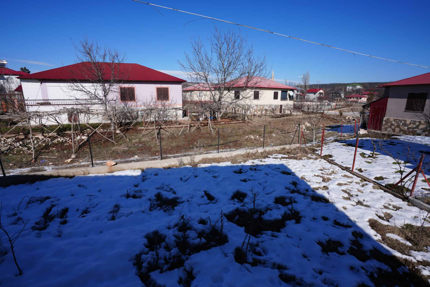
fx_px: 203
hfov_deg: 93.3
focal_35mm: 17
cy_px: 144
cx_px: 215
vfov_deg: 70.4
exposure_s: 1/250
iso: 100
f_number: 10
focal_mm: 17
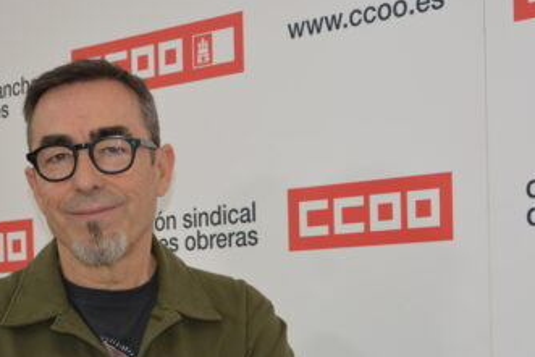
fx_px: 1293
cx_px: 249
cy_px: 312
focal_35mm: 87
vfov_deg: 15.6
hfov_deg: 23.4
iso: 360
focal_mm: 32
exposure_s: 1/125
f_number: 4.2
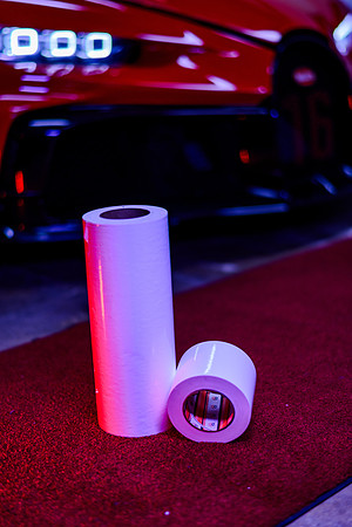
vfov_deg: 34.5
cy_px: 264
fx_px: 851
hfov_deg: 23.4
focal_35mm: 58
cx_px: 176
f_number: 1.4
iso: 400
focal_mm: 58
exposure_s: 1/125
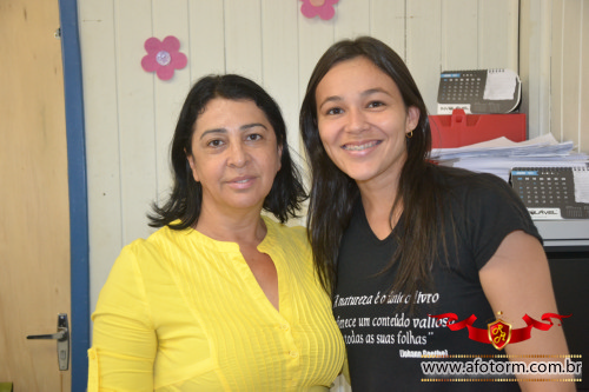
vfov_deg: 28.9
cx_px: 294
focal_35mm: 46
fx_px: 760
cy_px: 196
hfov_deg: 42.3
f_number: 4
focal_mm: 31
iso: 1400
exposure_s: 1/60
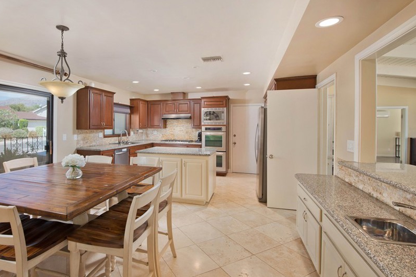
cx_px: 170
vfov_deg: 67.2
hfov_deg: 89.1
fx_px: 208
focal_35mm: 18
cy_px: 122
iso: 400
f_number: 5.6
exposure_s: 1/640
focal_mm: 14
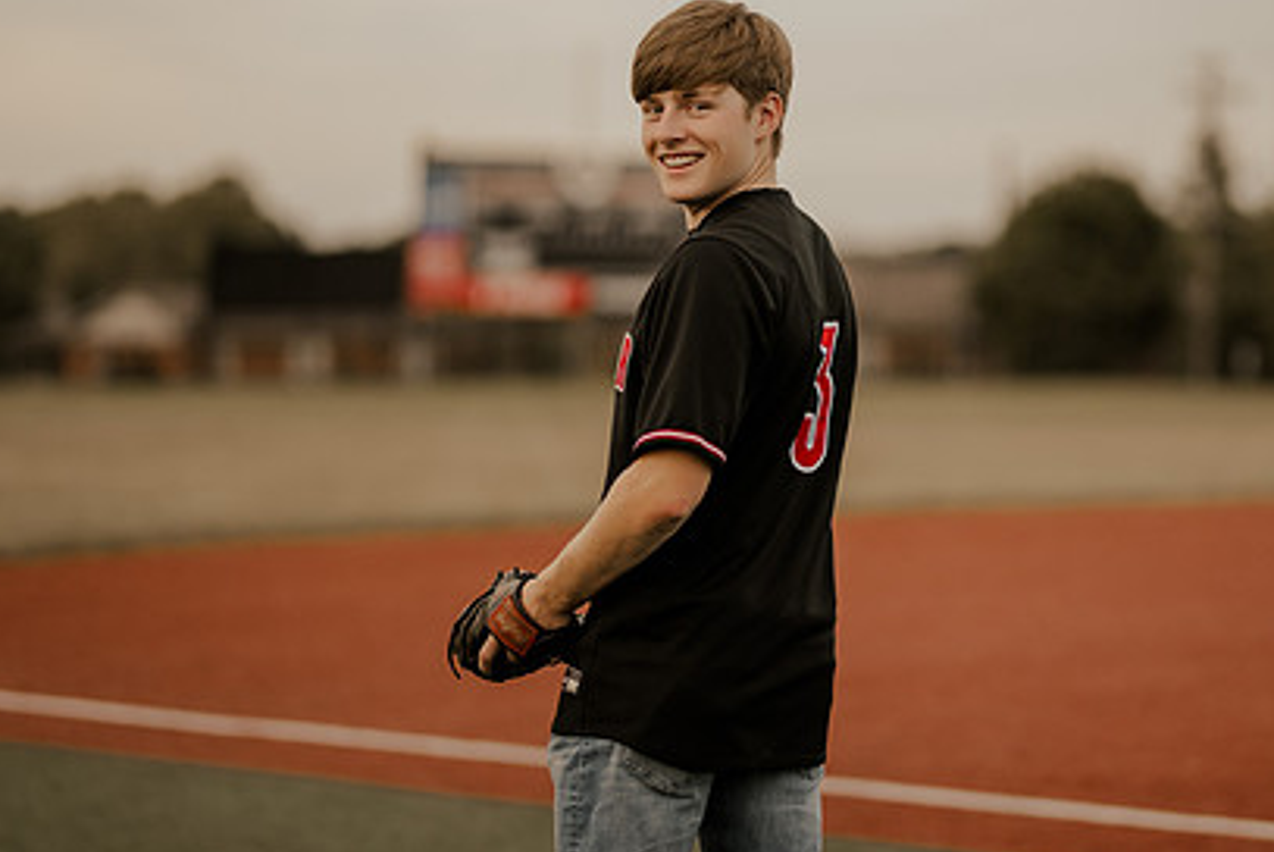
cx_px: 783
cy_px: 396
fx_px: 4285
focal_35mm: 121
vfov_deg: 11.3
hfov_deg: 16.9
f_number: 1.4
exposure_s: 1/3200
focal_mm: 85
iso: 800
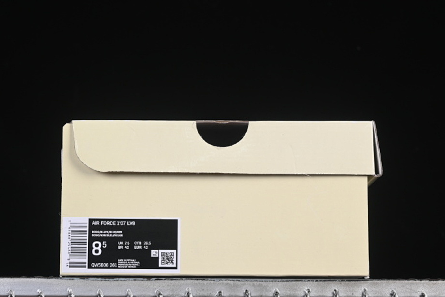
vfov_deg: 15.5
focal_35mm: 88
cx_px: 219
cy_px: 171
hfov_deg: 23.1
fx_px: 1088
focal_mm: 50
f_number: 8
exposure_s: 1/80
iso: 160
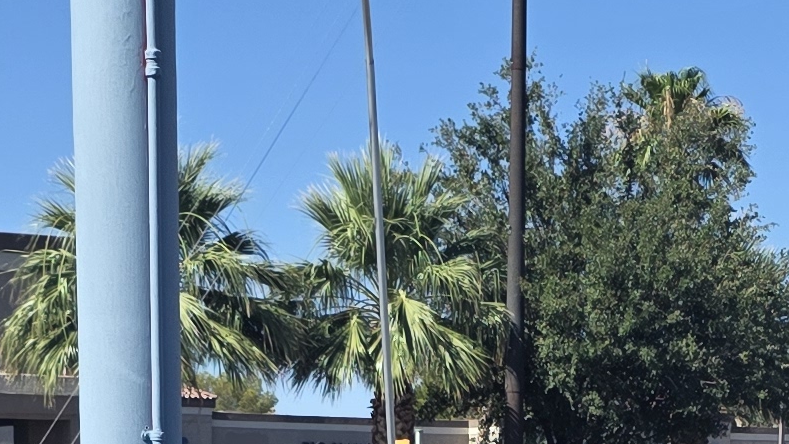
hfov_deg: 16.9
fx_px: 2657
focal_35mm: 127
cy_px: 1047
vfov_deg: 8.7
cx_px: 438
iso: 80
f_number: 1.7
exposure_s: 1/5296
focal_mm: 6.3
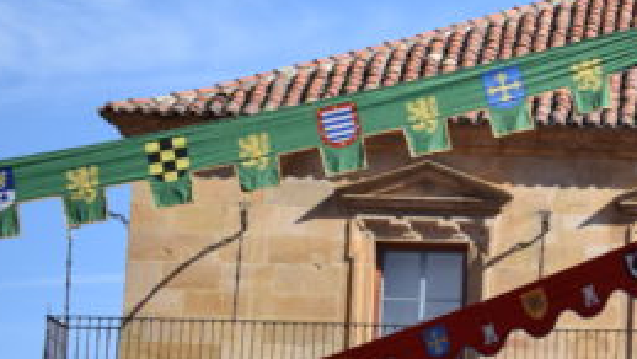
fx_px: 2788
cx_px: 908
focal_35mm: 165
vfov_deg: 7.4
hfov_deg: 12.5
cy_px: 53
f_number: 4.8
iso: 100
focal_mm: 34
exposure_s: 1/500
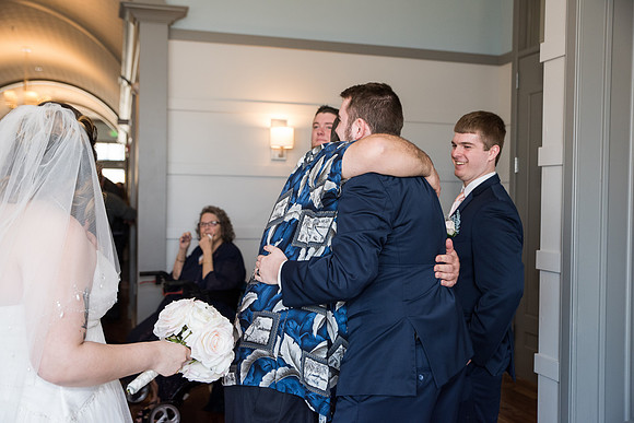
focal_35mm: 40
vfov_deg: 33.4
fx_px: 705
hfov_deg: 48.4
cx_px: 317
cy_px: 212
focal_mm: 40
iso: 1250
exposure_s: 1/160
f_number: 3.5
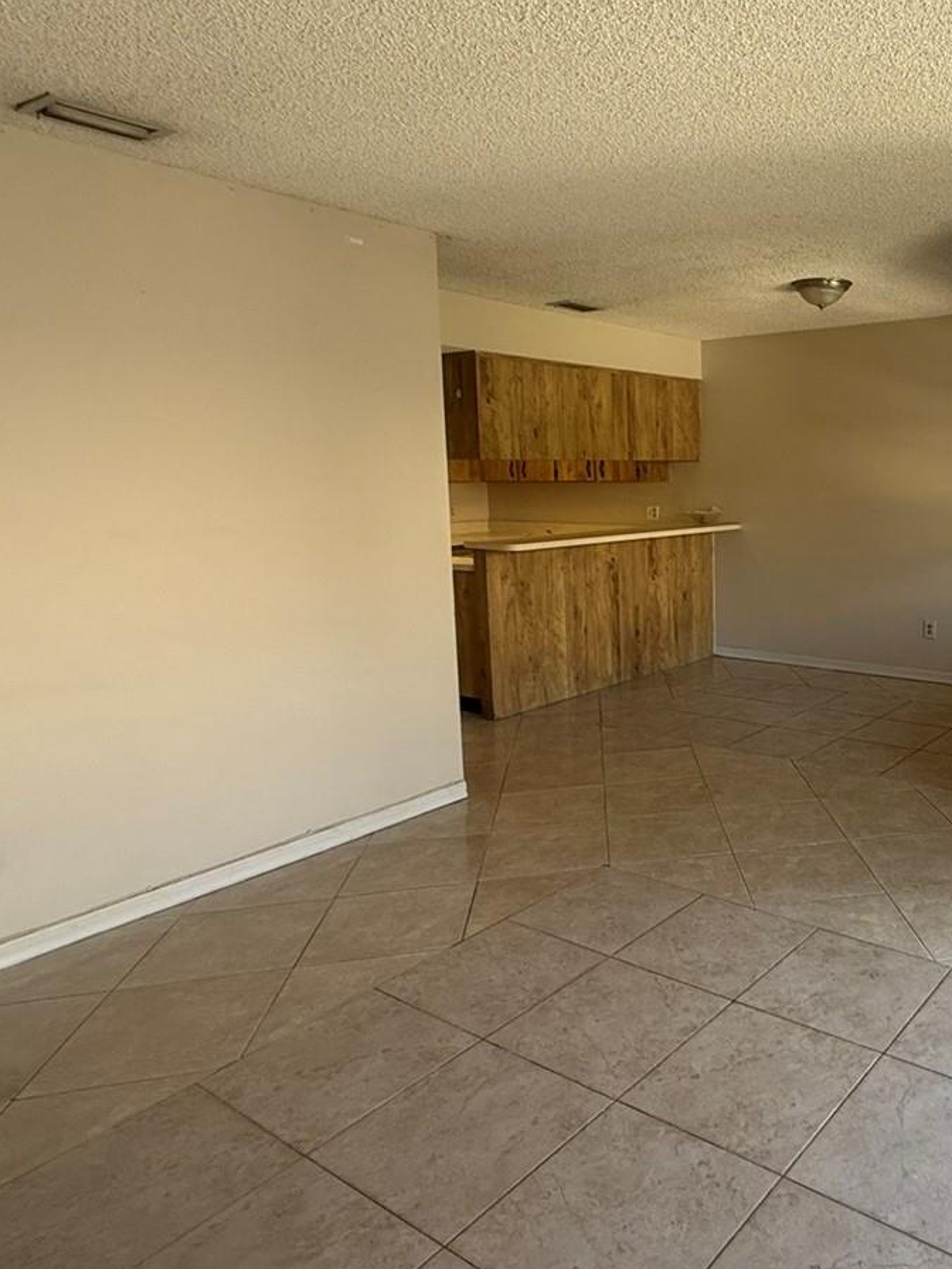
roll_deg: +0.3
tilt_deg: -6.2
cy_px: 575
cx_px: 826
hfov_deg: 49.8
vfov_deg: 69.2
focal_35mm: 25
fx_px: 917
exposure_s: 1/99
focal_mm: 2.22
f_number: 2.2
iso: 160
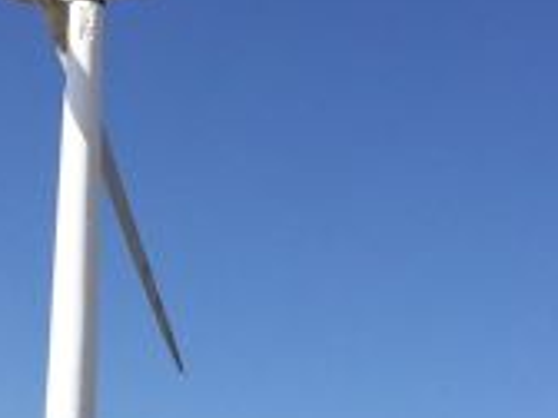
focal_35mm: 121
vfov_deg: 11.9
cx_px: 186
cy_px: 539
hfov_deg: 16.2
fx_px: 1950
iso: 32
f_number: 2.2
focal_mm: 4.15
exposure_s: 1/3049
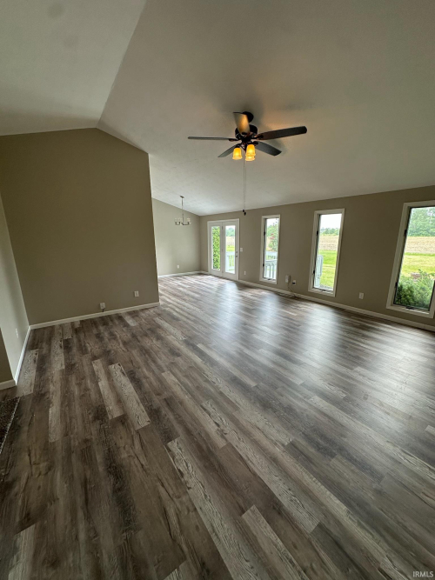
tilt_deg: -13.5
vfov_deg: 102.1
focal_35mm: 14
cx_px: 218
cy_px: 290
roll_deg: +0.2
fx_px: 235
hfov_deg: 85.7
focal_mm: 2.22
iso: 50
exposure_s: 1/120
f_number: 2.2
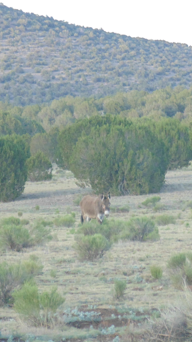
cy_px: 171
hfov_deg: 3.5
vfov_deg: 6.3
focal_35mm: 344
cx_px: 117
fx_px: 3114
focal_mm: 42.3
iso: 400
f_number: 5.6
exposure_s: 1/125
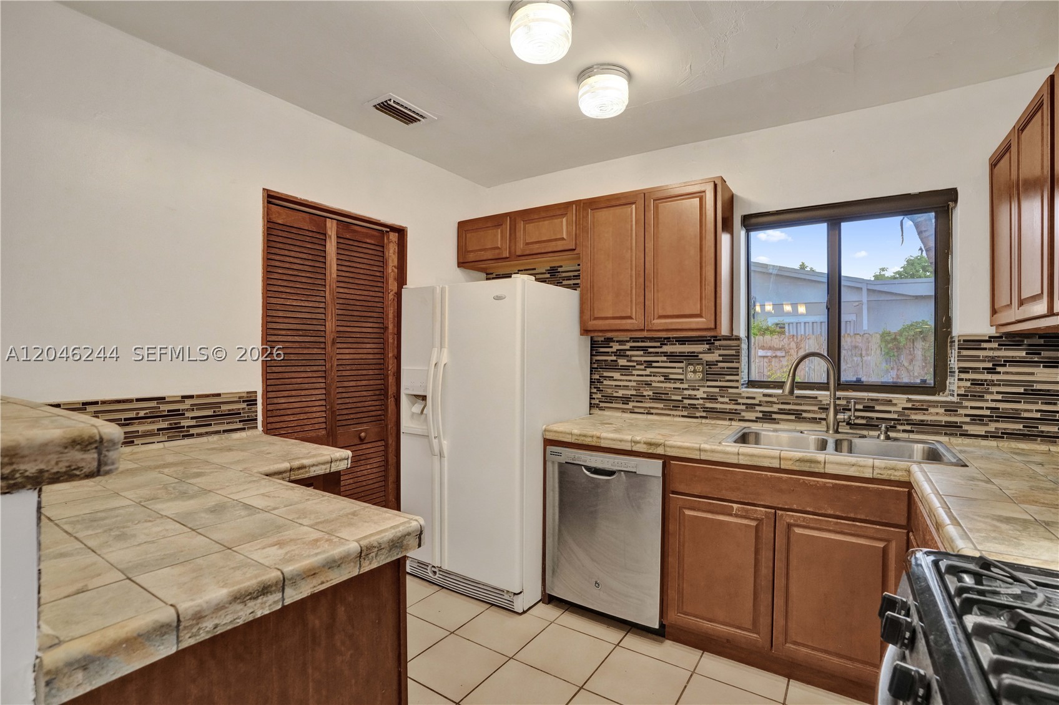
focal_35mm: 16
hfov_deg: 96.7
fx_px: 471
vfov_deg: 73.7
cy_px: 352
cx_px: 530
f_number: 6.3
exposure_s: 1/250
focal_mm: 16
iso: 3200
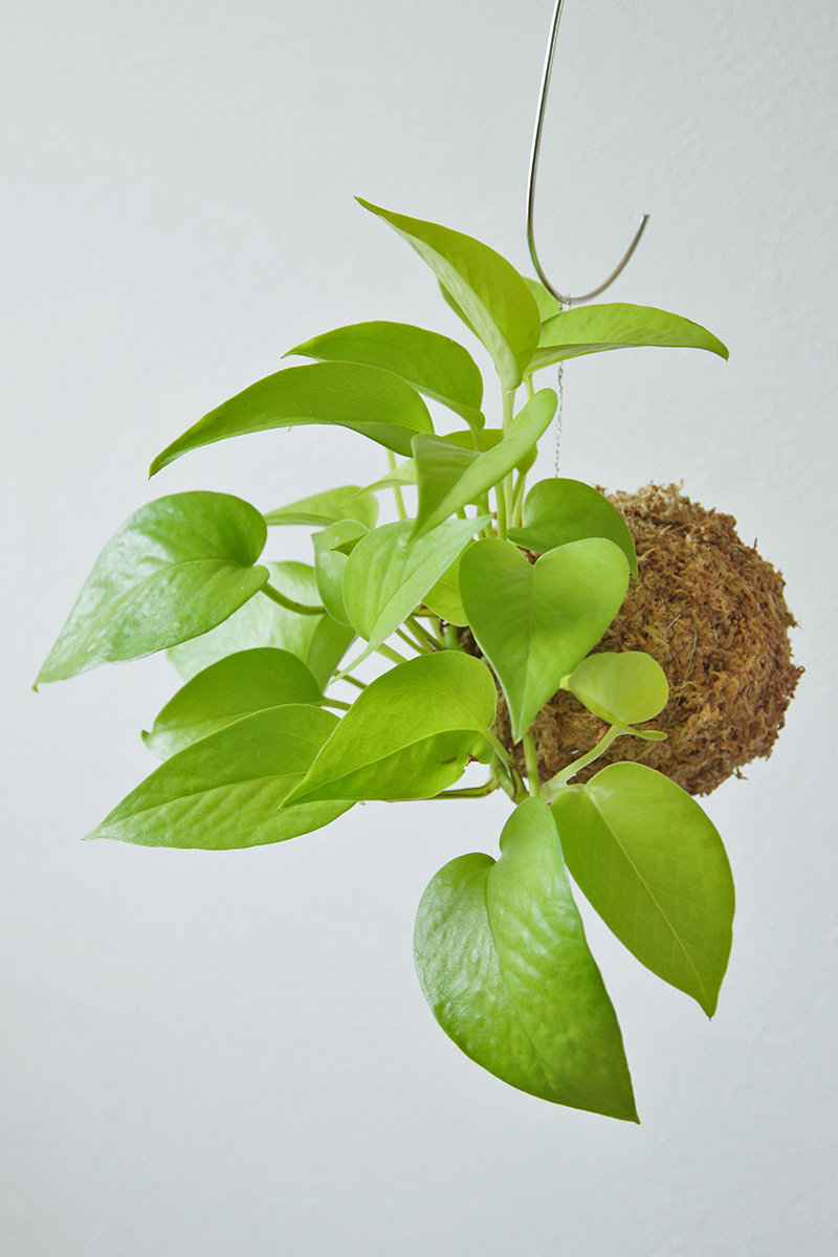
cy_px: 628
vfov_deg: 29.9
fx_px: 2357
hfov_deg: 20.2
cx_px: 419
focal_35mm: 68
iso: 100
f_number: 5.6
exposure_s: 1/8
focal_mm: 45
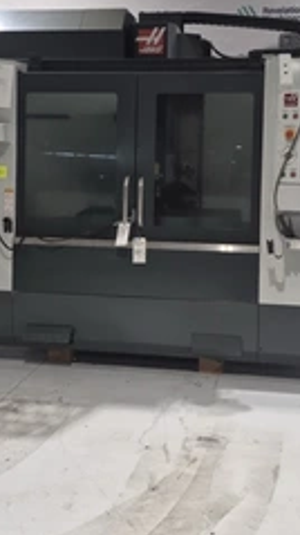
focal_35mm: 42
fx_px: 595
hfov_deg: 28.3
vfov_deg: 47.9
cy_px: 199
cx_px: 148
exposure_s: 1/120
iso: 160
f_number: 1.8
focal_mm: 5.4
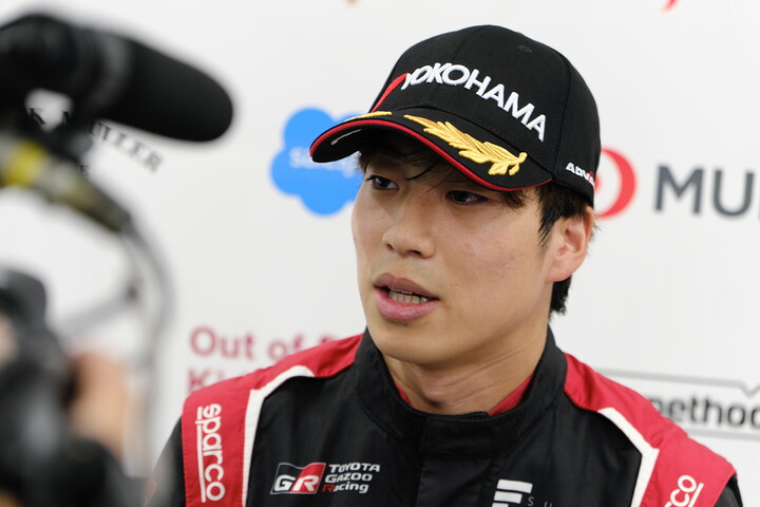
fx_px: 2216
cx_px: 380
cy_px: 254
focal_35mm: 105
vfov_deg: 13.0
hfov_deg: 19.5
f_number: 2.8
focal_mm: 70
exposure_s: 1/45
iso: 250
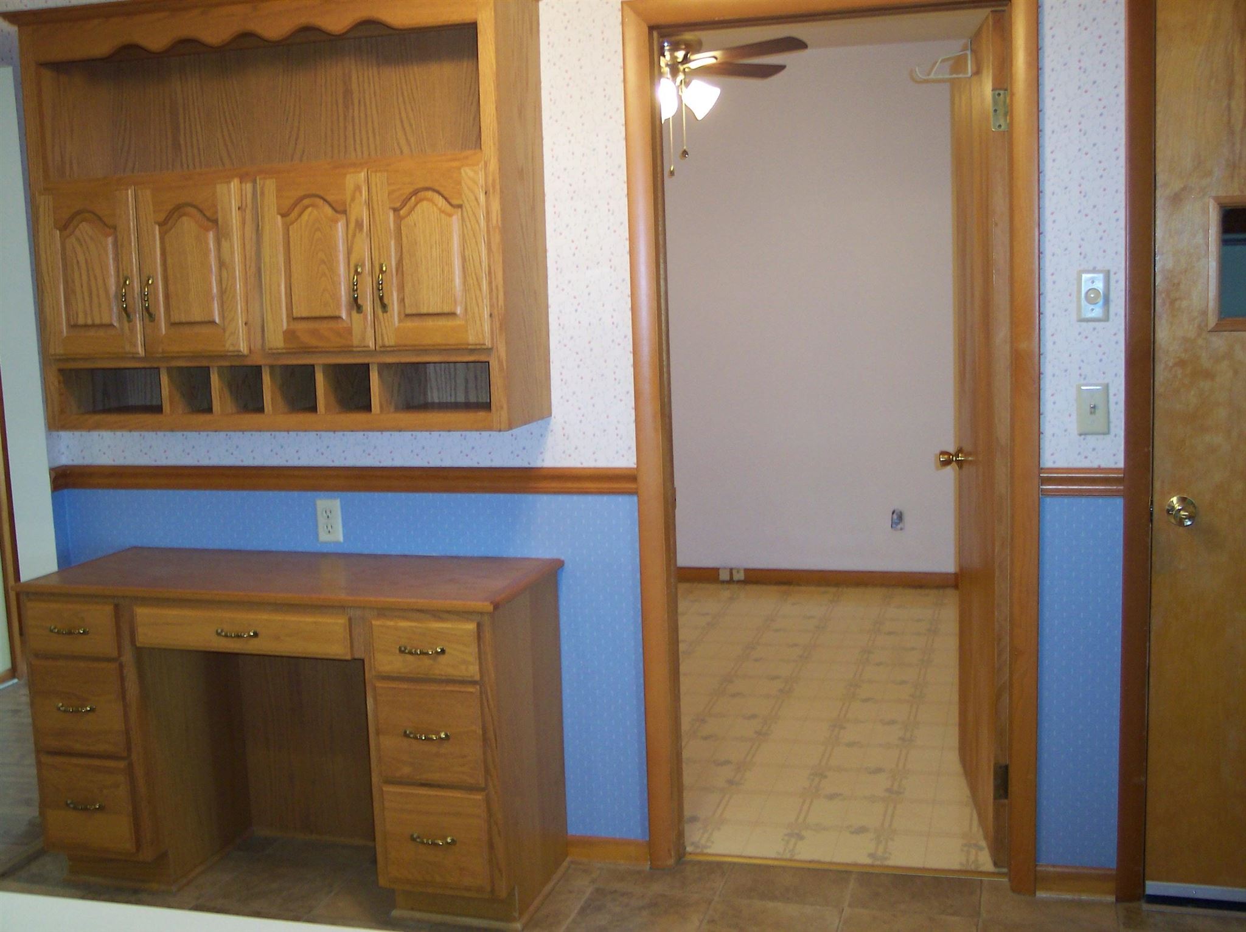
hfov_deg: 49.0
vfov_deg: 37.7
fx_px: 1367
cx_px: 623
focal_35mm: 38
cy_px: 466
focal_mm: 8
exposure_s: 1/30
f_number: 2.8
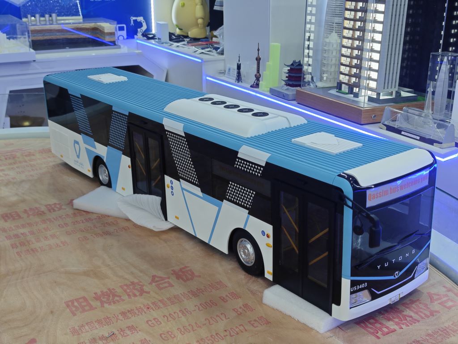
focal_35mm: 46
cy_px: 172
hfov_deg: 41.2
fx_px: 609
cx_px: 229
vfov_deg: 31.5
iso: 200
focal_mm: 8.7
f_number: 1.9
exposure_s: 1/89.2
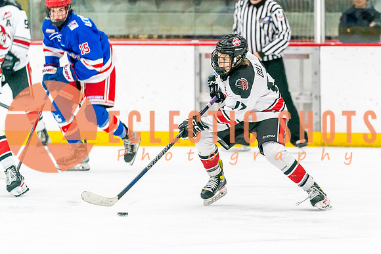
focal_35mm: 276
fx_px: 2926
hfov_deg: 7.4
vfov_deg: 5.0
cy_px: 133
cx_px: 254
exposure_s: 1/1250
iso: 3200
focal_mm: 200
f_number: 2.8
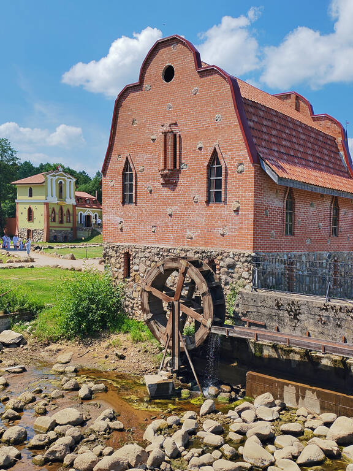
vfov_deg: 51.4
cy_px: 236
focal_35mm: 36
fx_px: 489
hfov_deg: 39.7
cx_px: 176
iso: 50
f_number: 1.9
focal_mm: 6.12
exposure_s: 1/850
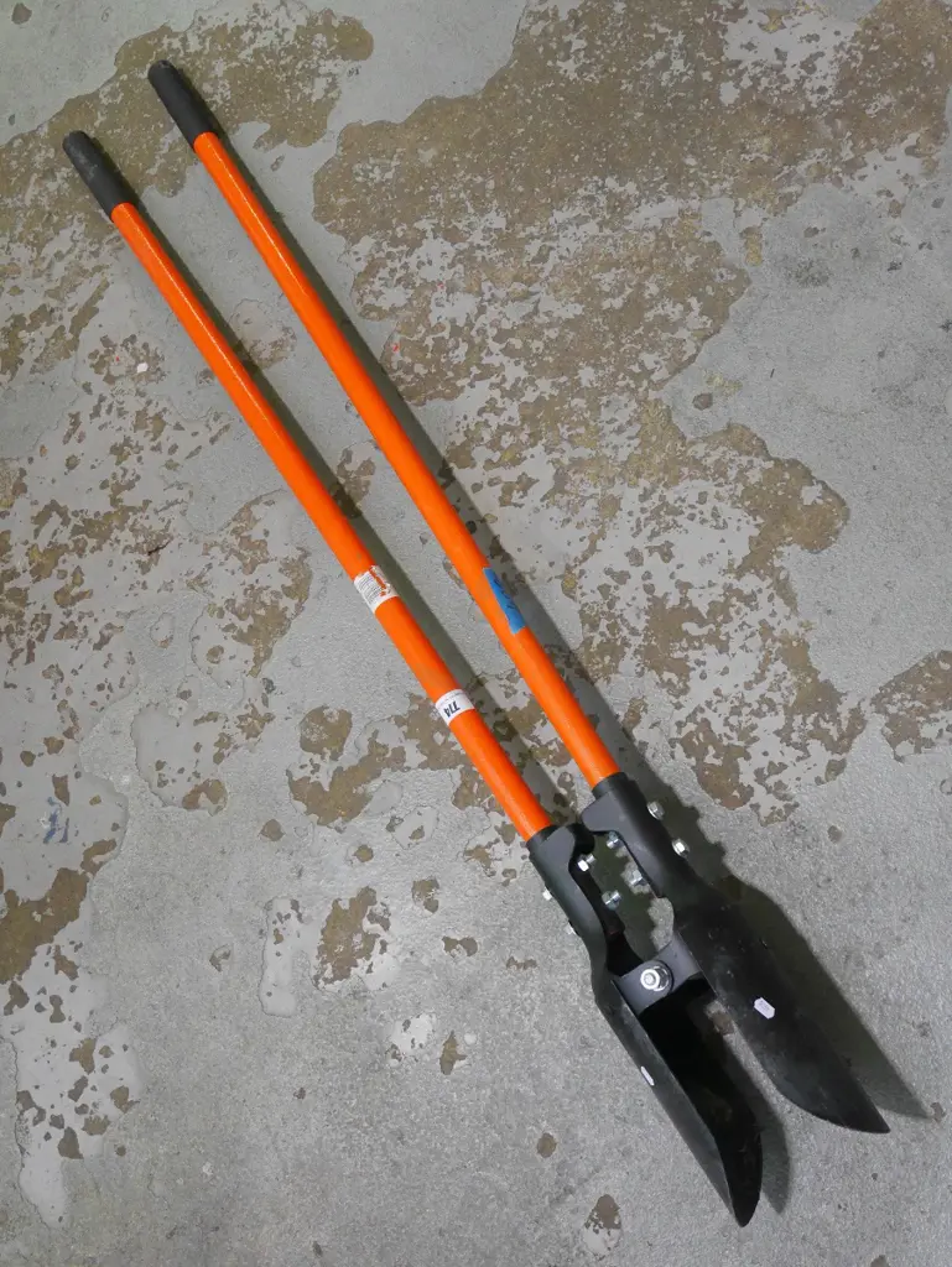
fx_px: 1392
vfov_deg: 49.0
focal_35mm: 38
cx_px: 476
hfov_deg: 37.8
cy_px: 634
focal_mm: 19
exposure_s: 1/60
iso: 3200
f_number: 4.3
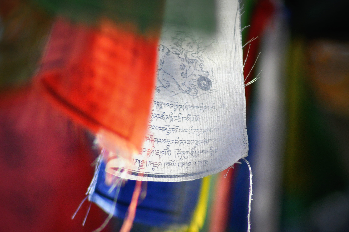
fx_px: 3434
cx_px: 173
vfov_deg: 3.9
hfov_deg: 5.8
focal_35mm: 355
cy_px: 137
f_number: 4.5
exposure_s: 1/800
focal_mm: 185
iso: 800
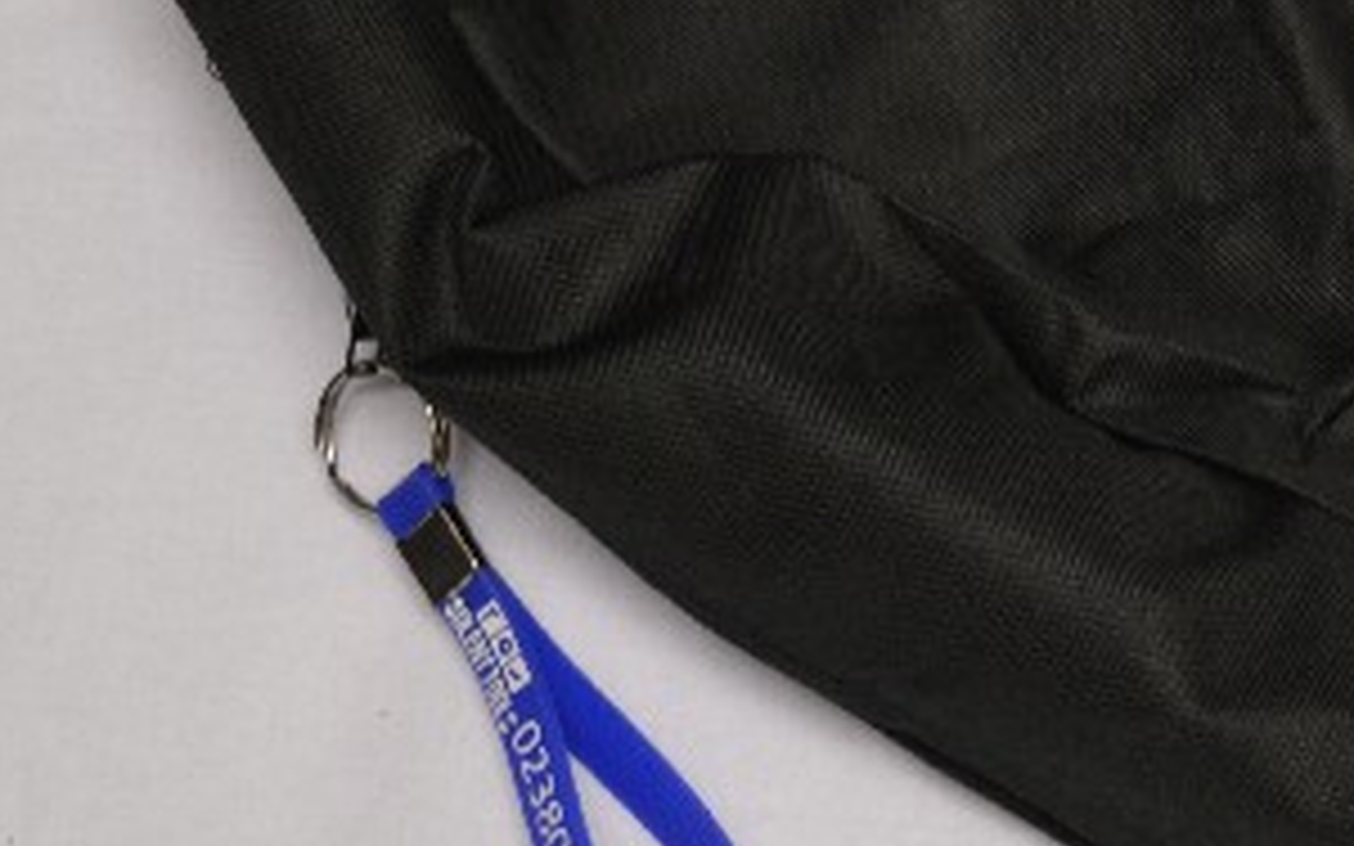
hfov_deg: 9.1
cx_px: 2413
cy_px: -230
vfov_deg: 5.9
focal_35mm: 220
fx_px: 8117
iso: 500
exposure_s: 1/15
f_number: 5
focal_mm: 40
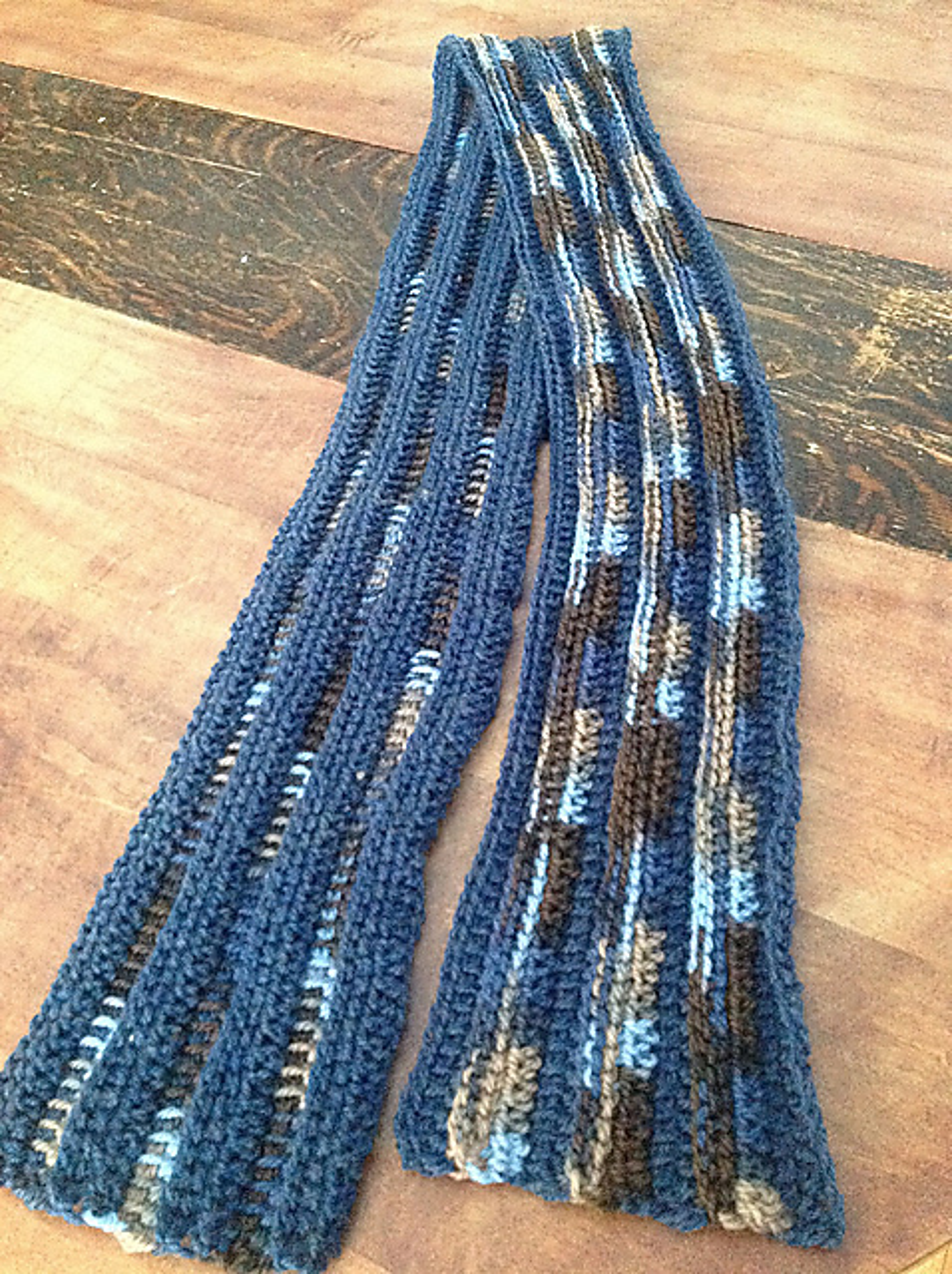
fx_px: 1287
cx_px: 476
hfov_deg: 40.6
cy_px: 637
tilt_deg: -51.3
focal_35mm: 35
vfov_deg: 52.7
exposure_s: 1/15
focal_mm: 4.28
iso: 800
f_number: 2.4
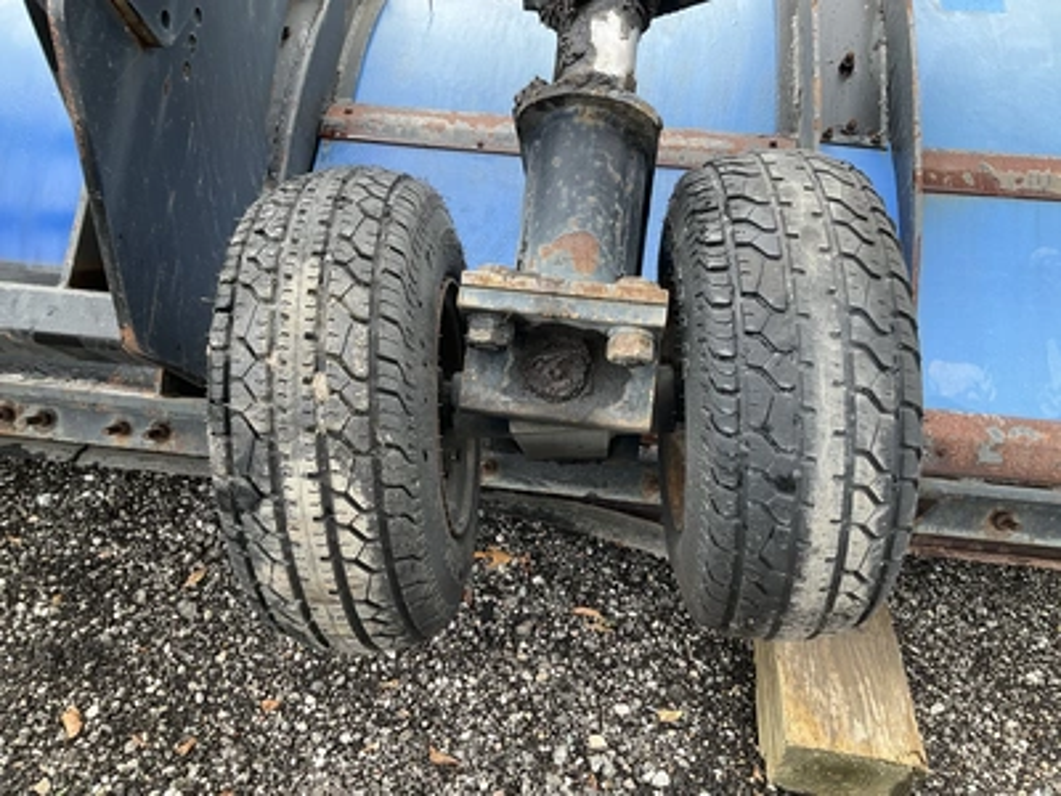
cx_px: 530
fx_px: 889
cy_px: 398
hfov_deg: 61.7
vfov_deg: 48.2
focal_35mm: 29
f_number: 1.8
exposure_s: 1/123
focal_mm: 3
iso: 16
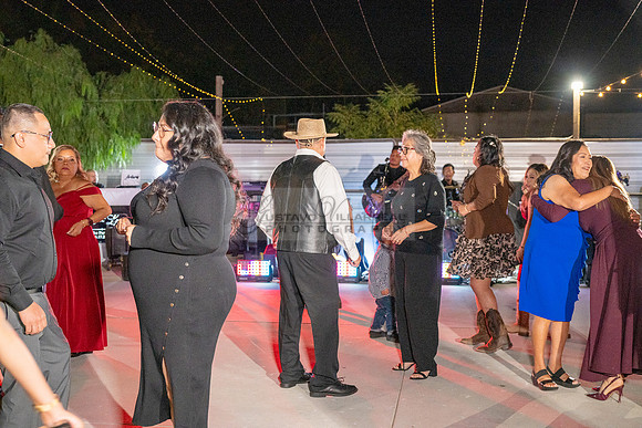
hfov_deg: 43.6
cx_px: 321
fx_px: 803
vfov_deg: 29.9
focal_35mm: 45
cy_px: 214
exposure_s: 1/160
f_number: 4
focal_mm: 45
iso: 3200
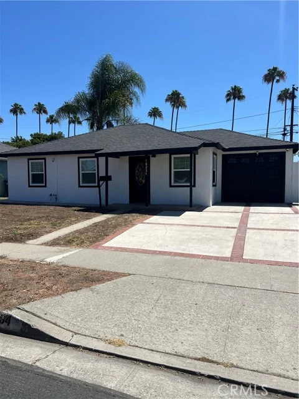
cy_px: 200
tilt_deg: -3.3
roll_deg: -0.7
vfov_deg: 67.3
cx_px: 150
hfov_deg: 53.1
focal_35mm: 26
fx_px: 299
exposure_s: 1/6993
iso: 50
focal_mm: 5.7
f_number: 1.5
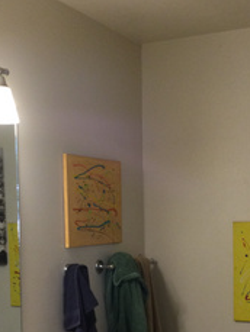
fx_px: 625
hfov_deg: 22.6
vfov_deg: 29.0
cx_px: 137
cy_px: 277
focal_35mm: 65
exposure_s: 1/30
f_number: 2.4
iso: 64
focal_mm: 3.3
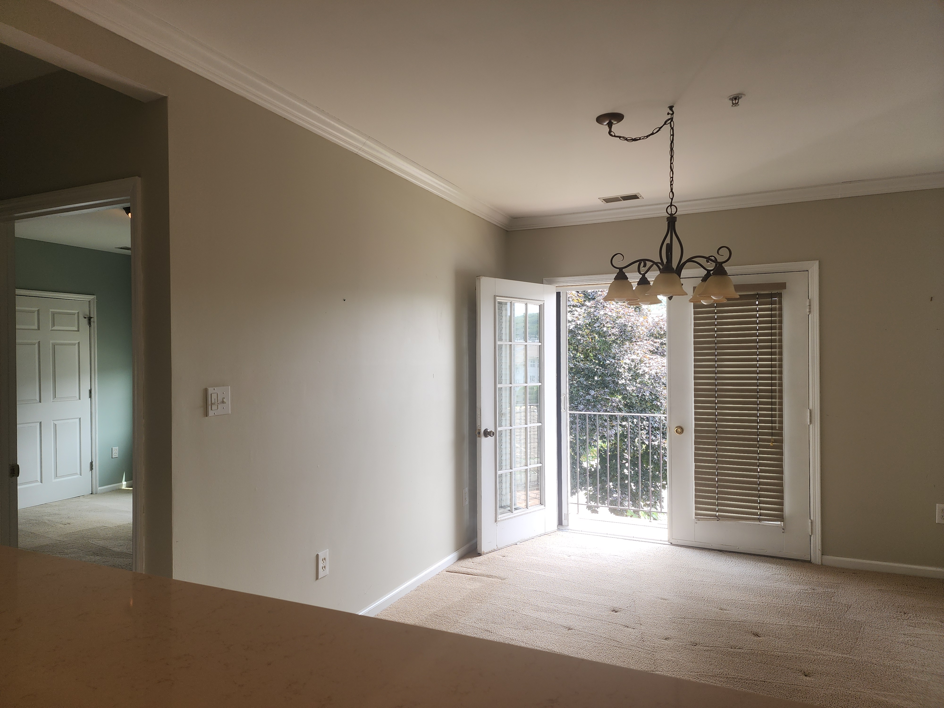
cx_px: 472
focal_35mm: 23
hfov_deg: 73.9
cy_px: 354
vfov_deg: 58.9
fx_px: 627
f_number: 1.8
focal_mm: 6.4
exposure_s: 1/180
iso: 50
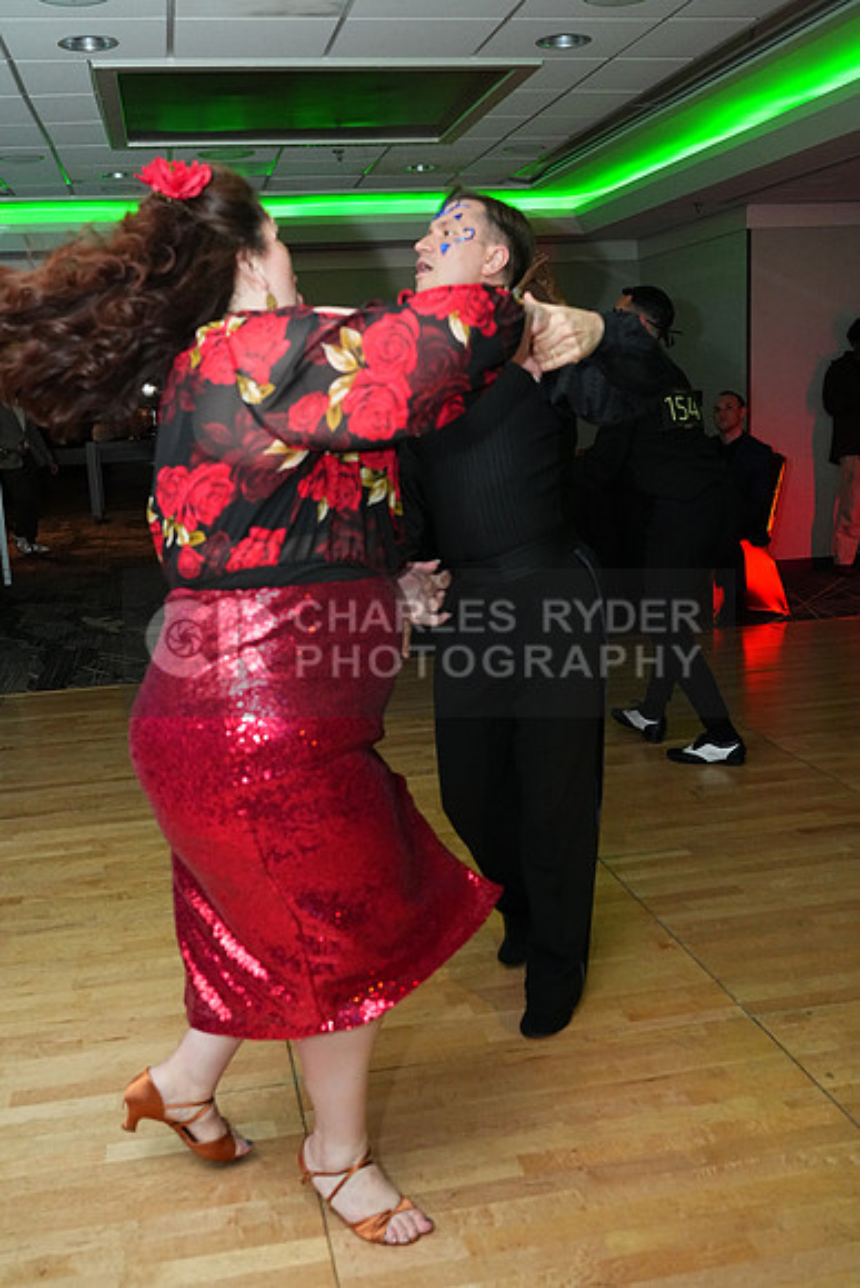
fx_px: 1218
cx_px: 430
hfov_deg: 38.9
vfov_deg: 55.8
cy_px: 644
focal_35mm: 34
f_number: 5
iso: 5000
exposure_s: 1/250
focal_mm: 34
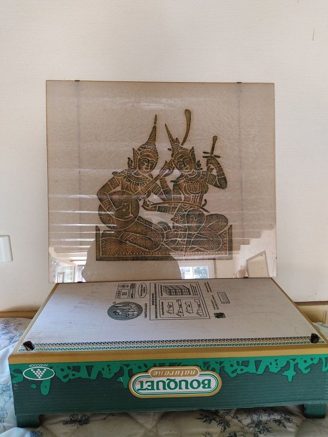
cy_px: 218
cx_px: 164
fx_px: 328
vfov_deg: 67.3
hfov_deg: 53.1
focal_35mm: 26
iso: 913
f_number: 1.79
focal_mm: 4.74
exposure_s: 1/33
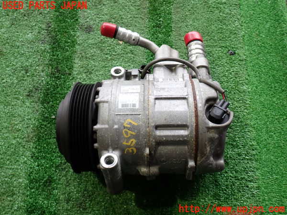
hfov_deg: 51.4
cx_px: 144
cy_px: 108
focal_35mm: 36
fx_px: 298
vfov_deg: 39.7
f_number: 2.5
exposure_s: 1/50
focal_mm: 6.37
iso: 200
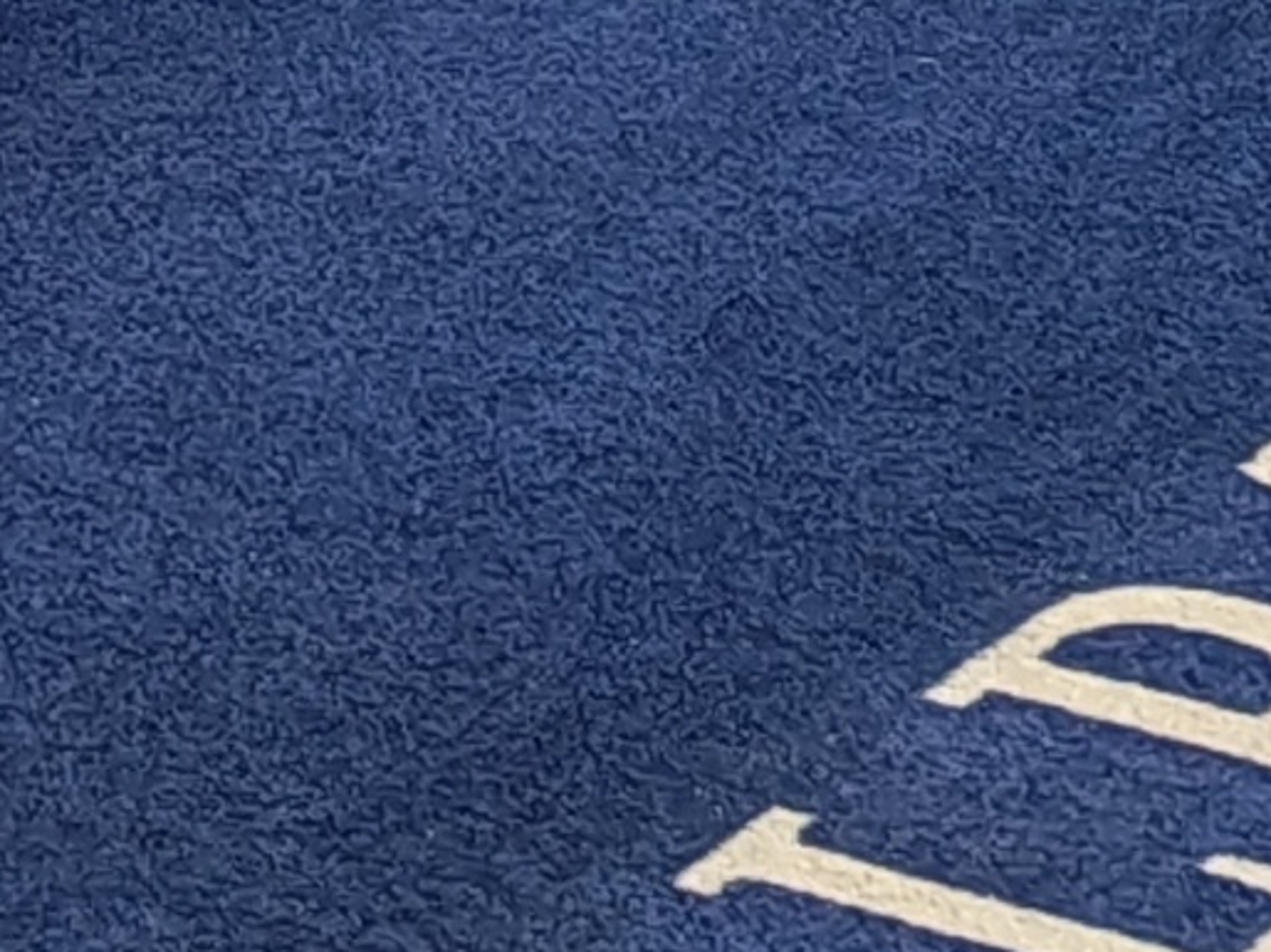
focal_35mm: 263
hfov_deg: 7.0
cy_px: -1419
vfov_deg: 5.4
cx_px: -2124
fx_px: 9652
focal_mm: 6.12
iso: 125
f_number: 1.9
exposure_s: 1/100
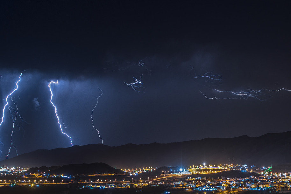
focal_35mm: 63
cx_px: 211
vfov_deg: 21.2
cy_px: 163
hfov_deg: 31.4
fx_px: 509
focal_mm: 24
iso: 100
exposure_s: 10
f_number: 8
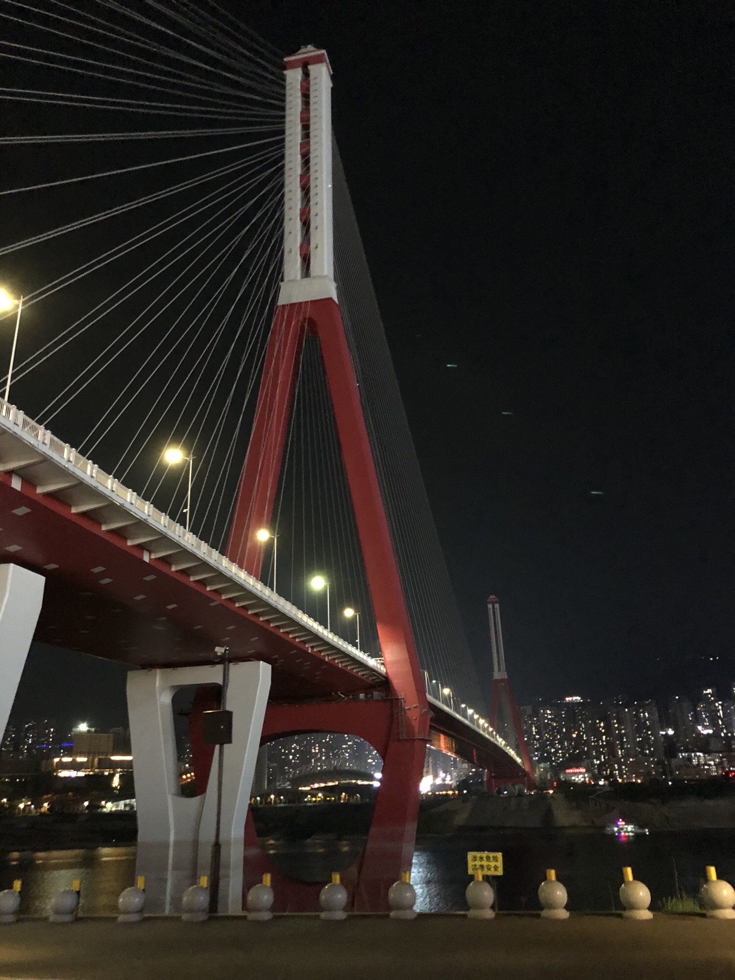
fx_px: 793
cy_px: 490
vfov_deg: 63.4
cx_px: 368
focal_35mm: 28
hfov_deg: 49.7
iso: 250
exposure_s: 1/4
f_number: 1.8
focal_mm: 3.99
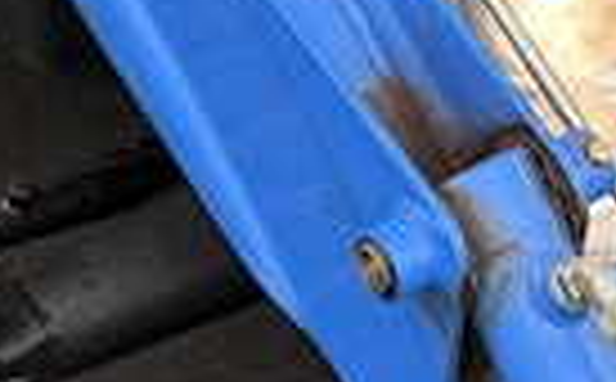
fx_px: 2496
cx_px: 189
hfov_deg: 14.0
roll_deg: +1.4
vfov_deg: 8.6
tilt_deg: -34.6
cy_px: -157
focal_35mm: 149
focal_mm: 6.76
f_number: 1.78
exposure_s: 1/805
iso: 80
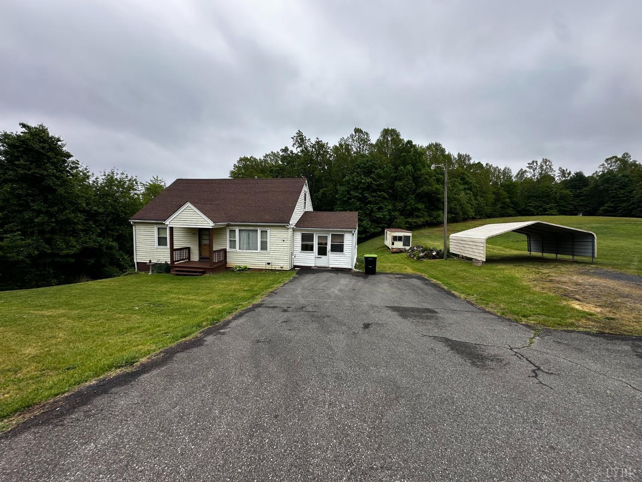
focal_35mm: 14
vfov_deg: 85.7
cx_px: 321
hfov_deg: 102.1
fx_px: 260
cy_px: 241
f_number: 2.2
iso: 40
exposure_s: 1/348
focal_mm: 2.22
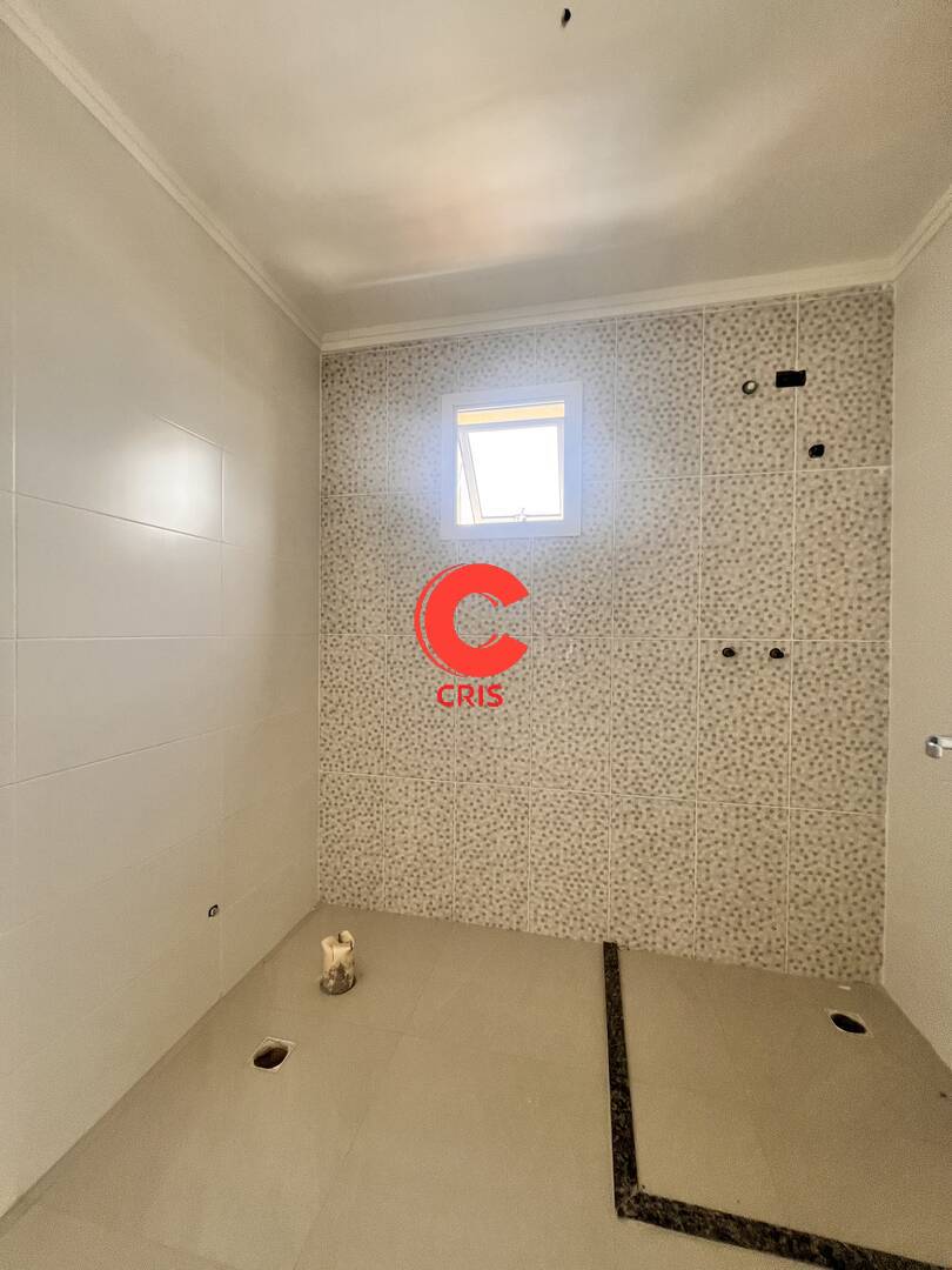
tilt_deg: -1.7
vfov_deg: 106.2
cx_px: 476
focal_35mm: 13
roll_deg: -0.4
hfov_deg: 89.9
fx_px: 477
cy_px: 635
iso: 80
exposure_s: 1/99
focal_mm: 1.57
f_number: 1.8
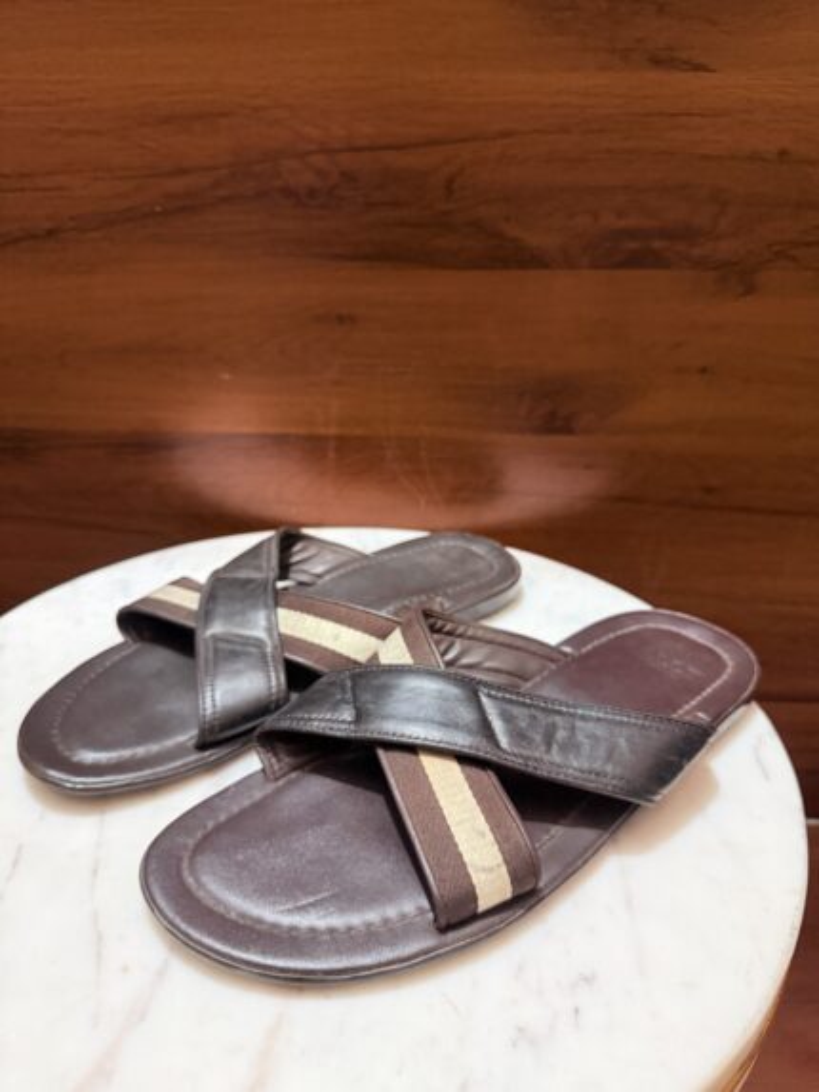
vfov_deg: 71.6
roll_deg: -0.8
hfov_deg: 56.8
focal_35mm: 24
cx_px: 410
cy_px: 546
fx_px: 757
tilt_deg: -25.4
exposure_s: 1/50
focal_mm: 6.76
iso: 400
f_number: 1.78
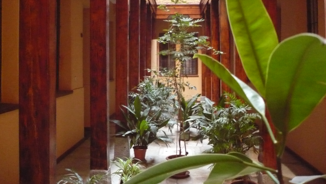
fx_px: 337
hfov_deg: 51.6
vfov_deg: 30.2
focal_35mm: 39
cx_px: 163
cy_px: 62
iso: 800
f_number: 2.8
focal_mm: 5.8
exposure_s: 1/20
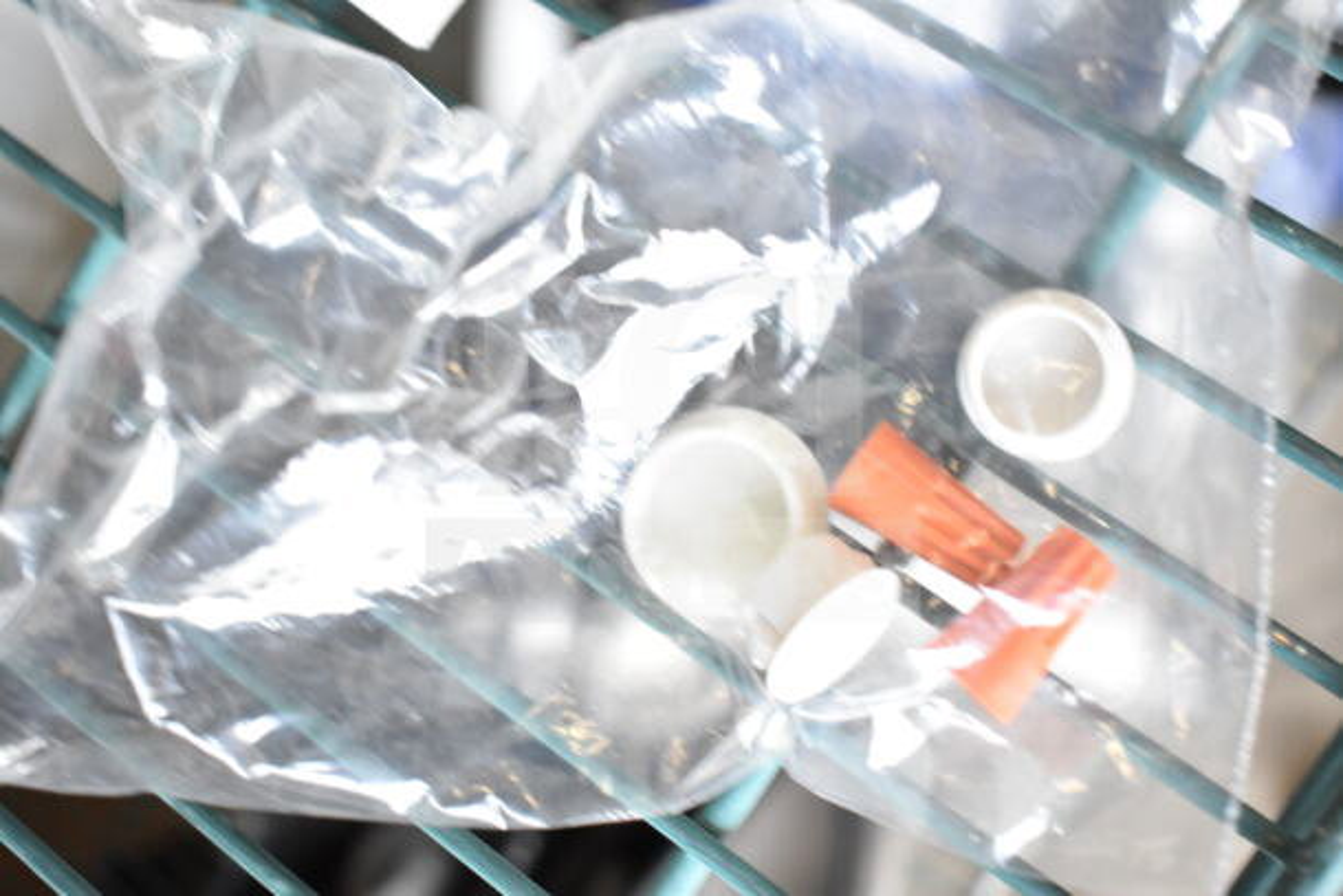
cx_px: 672
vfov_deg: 30.9
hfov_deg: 45.0
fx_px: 1623
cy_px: 448
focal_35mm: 44
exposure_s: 1/100
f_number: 5
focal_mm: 29
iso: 1600
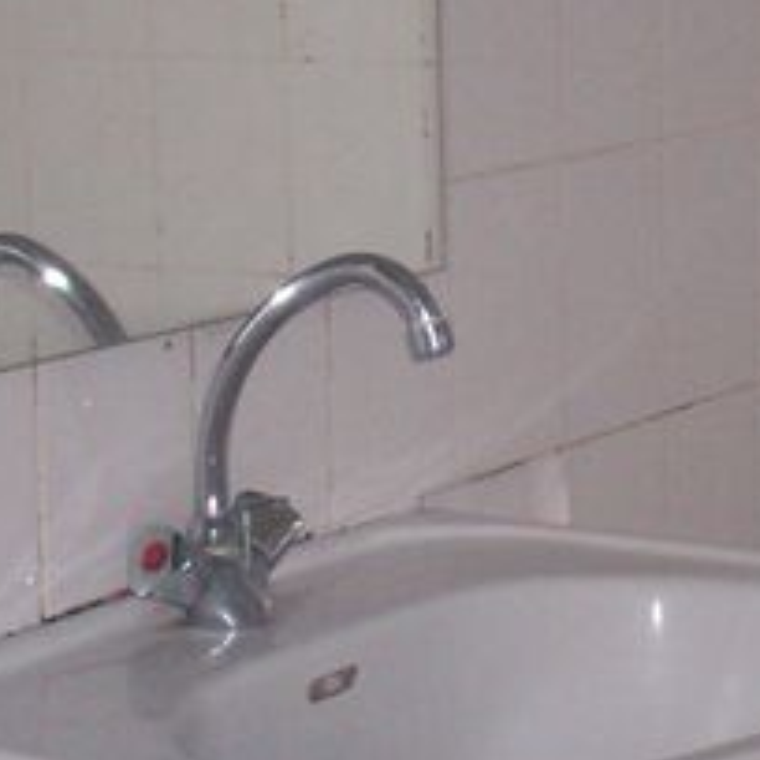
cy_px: 224
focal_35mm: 156
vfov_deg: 11.2
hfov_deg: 11.0
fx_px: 3875
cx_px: 887
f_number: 4.5
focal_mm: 6
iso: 140
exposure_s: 1/60
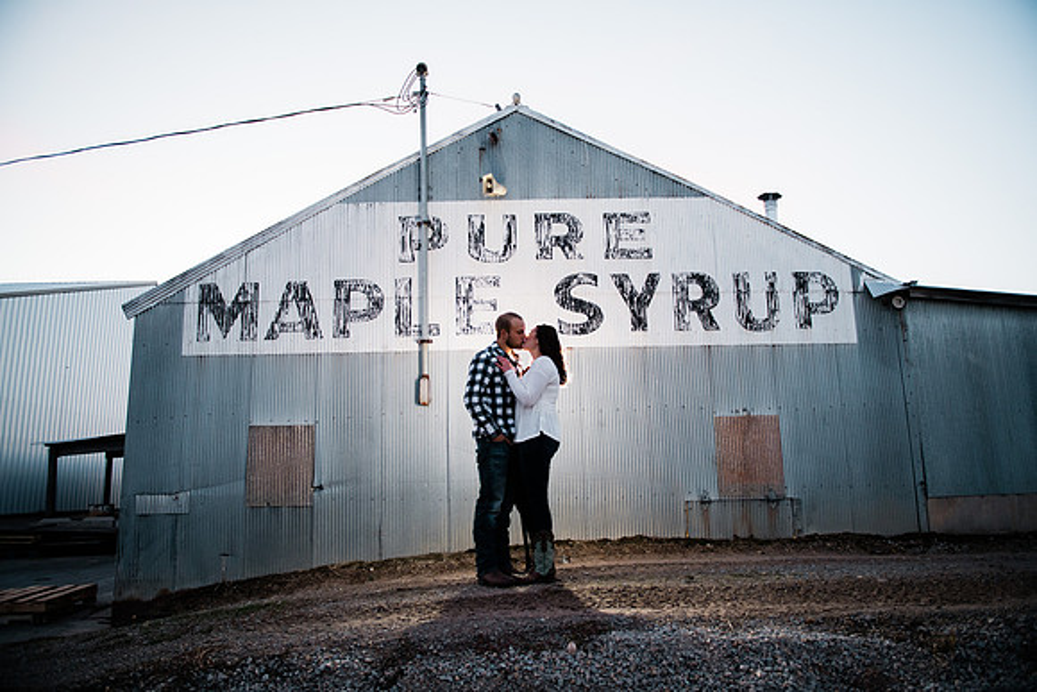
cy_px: 346
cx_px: 518
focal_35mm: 24
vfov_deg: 53.2
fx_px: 691
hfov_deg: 73.7
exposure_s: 1/160
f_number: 2.8
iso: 320
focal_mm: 24
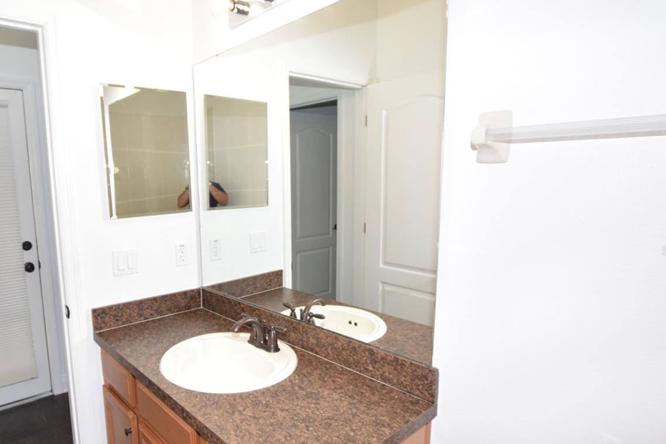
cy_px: 251
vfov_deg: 59.3
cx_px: 248
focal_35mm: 21
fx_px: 388
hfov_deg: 79.7
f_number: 5.6
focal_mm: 10
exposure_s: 1/125
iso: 720
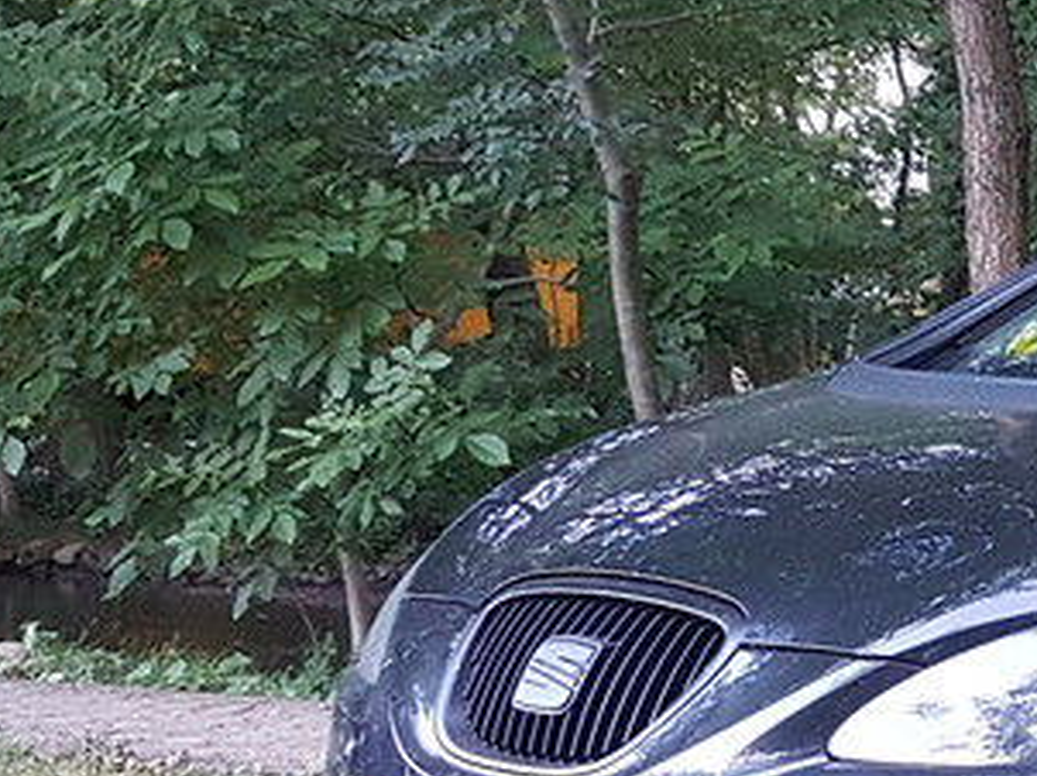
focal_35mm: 92
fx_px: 2754
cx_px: 1458
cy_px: 611
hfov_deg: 19.2
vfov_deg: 15.9
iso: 200
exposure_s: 1/15
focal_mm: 4.2
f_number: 1.7
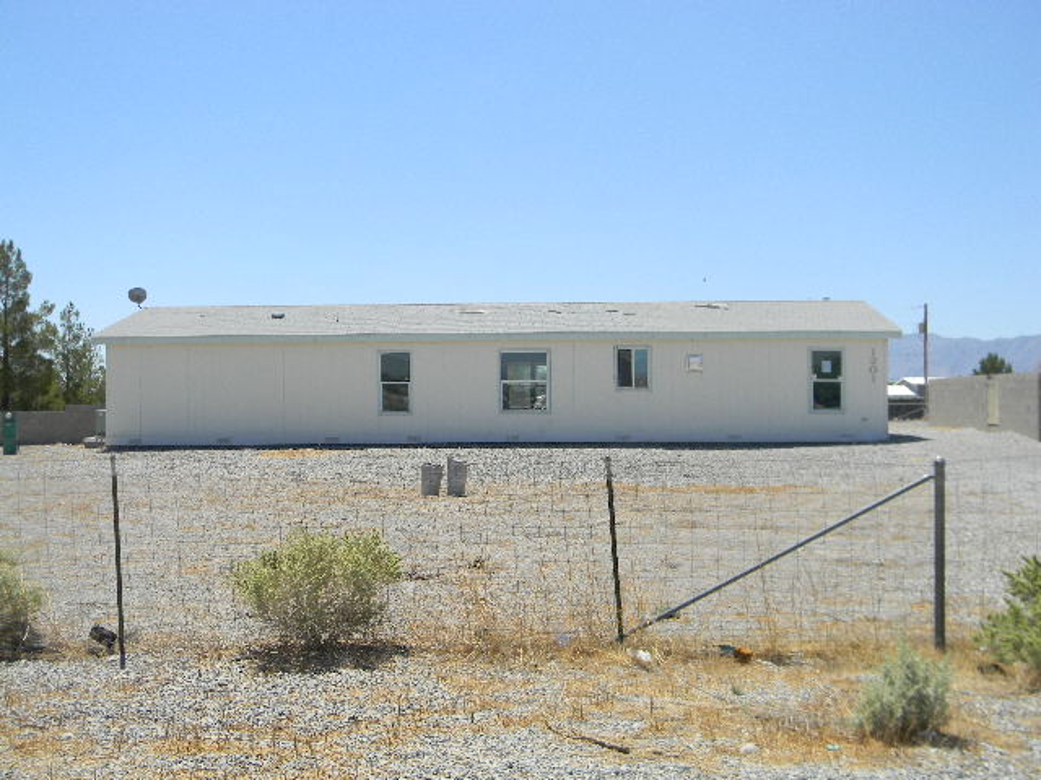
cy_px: 390
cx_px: 520
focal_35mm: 41
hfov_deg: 45.8
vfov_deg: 35.1
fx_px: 1233
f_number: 7.6
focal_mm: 7.3
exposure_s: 1/233
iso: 80
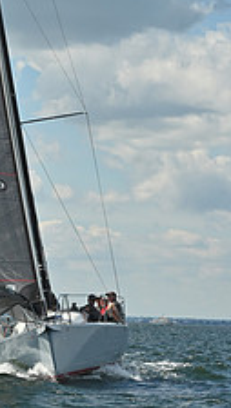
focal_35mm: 189
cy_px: 27
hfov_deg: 6.4
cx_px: 1
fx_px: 2053
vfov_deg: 11.3
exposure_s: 1/1250
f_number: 9
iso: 250
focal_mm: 70
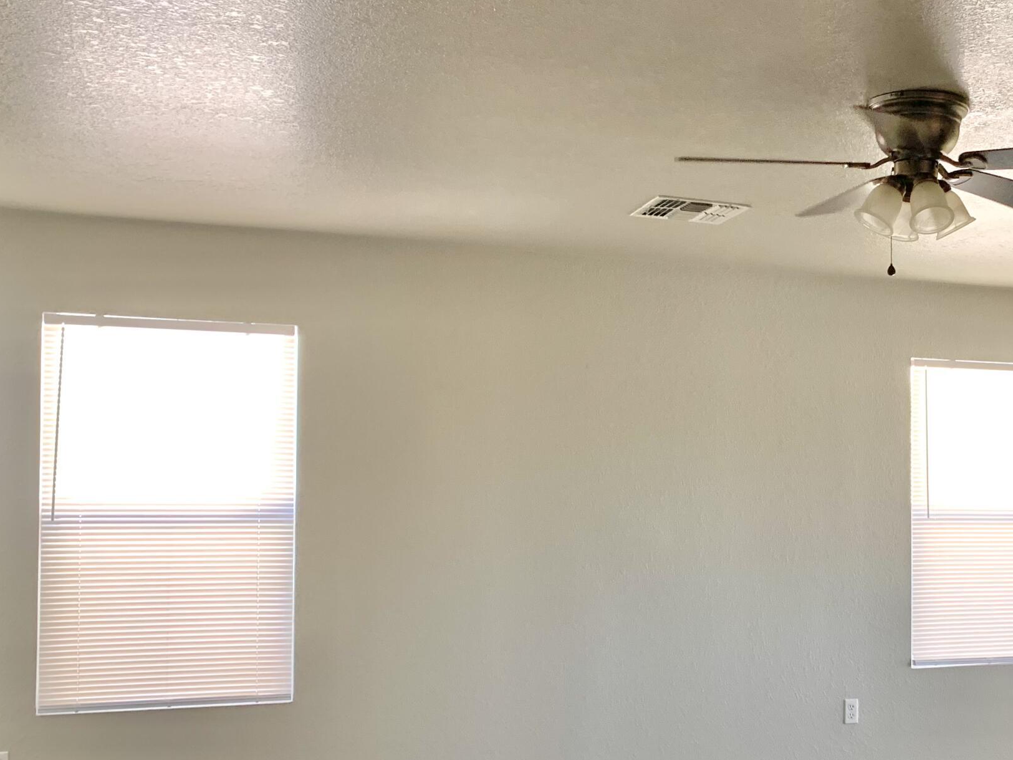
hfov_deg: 37.9
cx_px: 842
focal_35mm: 48
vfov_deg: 30.1
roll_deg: +0.2
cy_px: 488
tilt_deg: -0.2
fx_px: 1405
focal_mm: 4.25
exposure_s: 1/60
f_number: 1.8
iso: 100
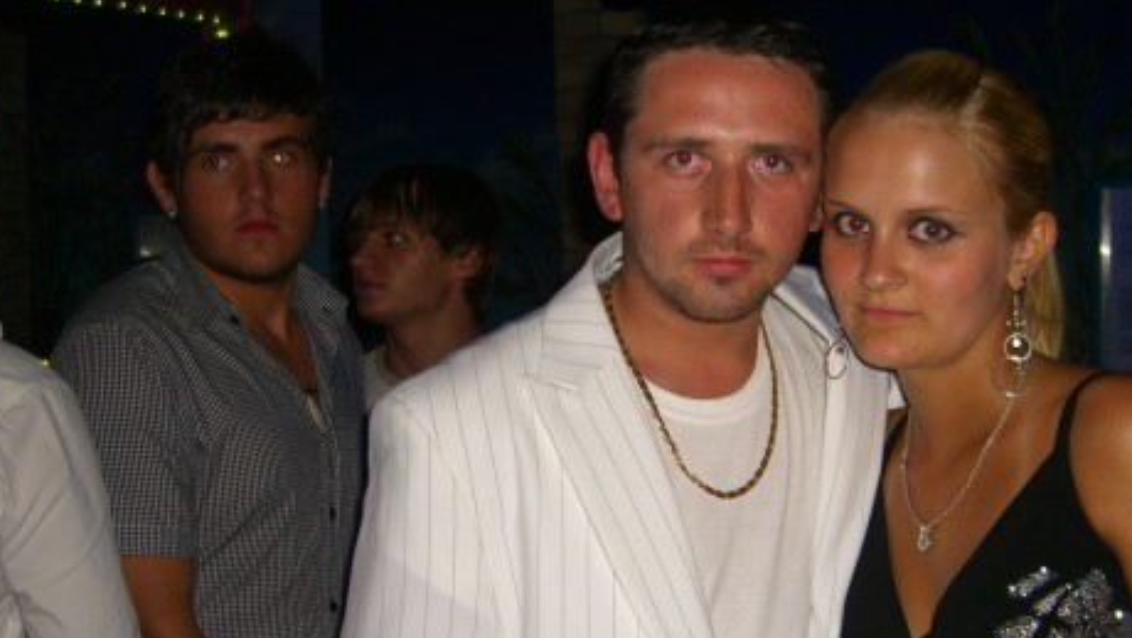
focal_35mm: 54
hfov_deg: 38.4
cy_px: 431
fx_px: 1621
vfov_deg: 22.1
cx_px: 662
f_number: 2.8
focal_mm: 7.9
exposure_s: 1/60
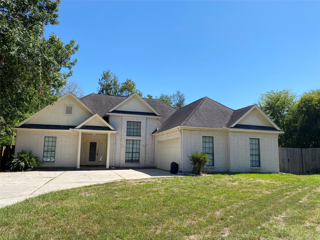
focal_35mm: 26
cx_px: 160
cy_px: 120
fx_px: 240
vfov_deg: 53.1
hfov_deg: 67.3
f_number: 1.8
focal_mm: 4.25
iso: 32
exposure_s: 1/2571
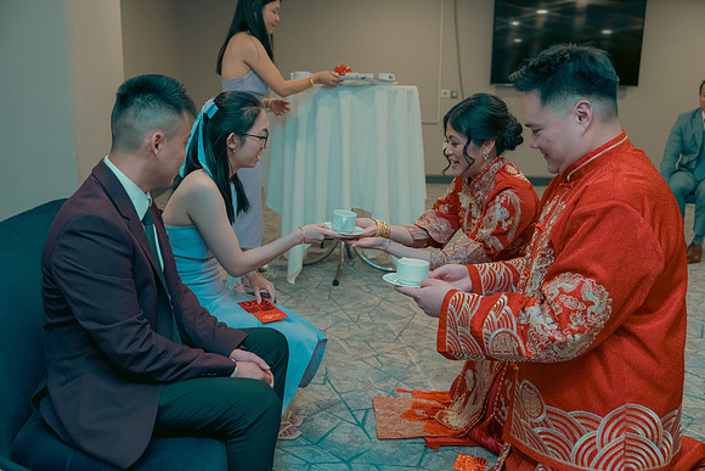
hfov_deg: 54.4
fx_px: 686
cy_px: 236
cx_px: 352
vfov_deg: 37.9
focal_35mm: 35
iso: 2500
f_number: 3.5
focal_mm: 35
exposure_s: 1/160
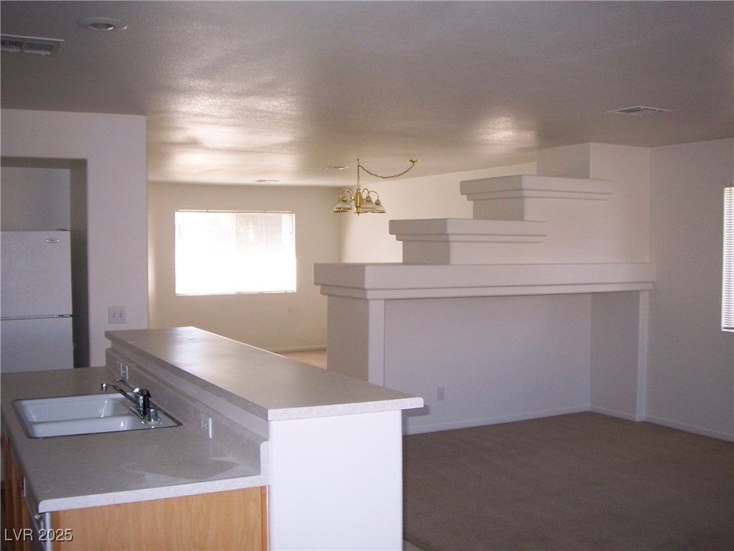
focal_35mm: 38
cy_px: 276
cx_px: 367
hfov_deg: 49.0
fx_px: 806
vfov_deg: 37.7
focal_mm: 6.3
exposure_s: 1/60
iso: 125
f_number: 3.9
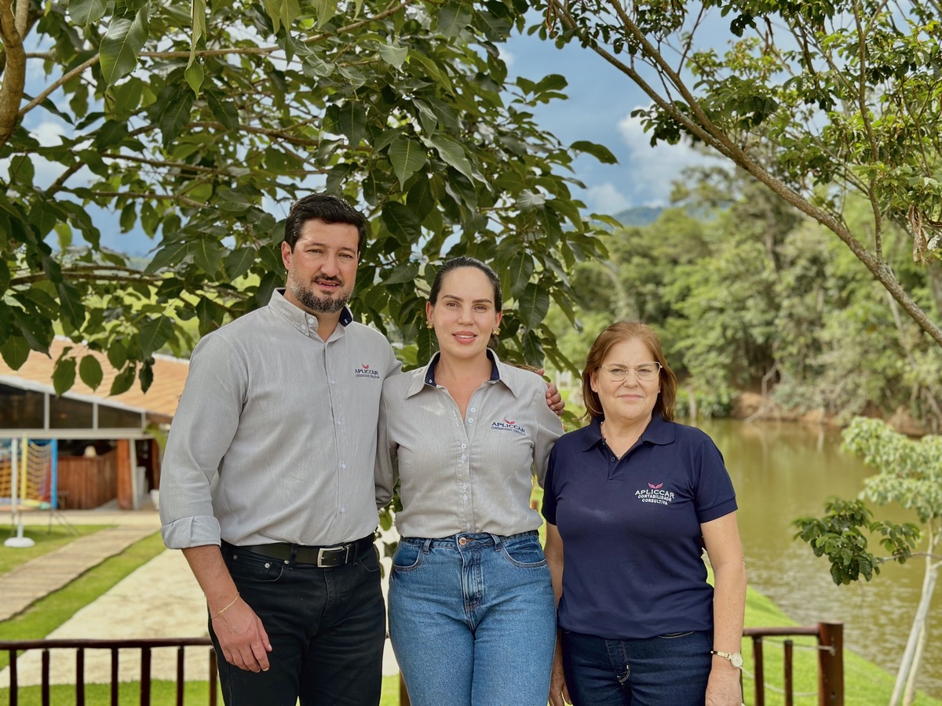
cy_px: 353
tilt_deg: -1.1
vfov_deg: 30.3
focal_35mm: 48
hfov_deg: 39.7
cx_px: 471
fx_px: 1306
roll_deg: +0.6
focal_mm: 6.86
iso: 80
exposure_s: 1/745
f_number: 1.78
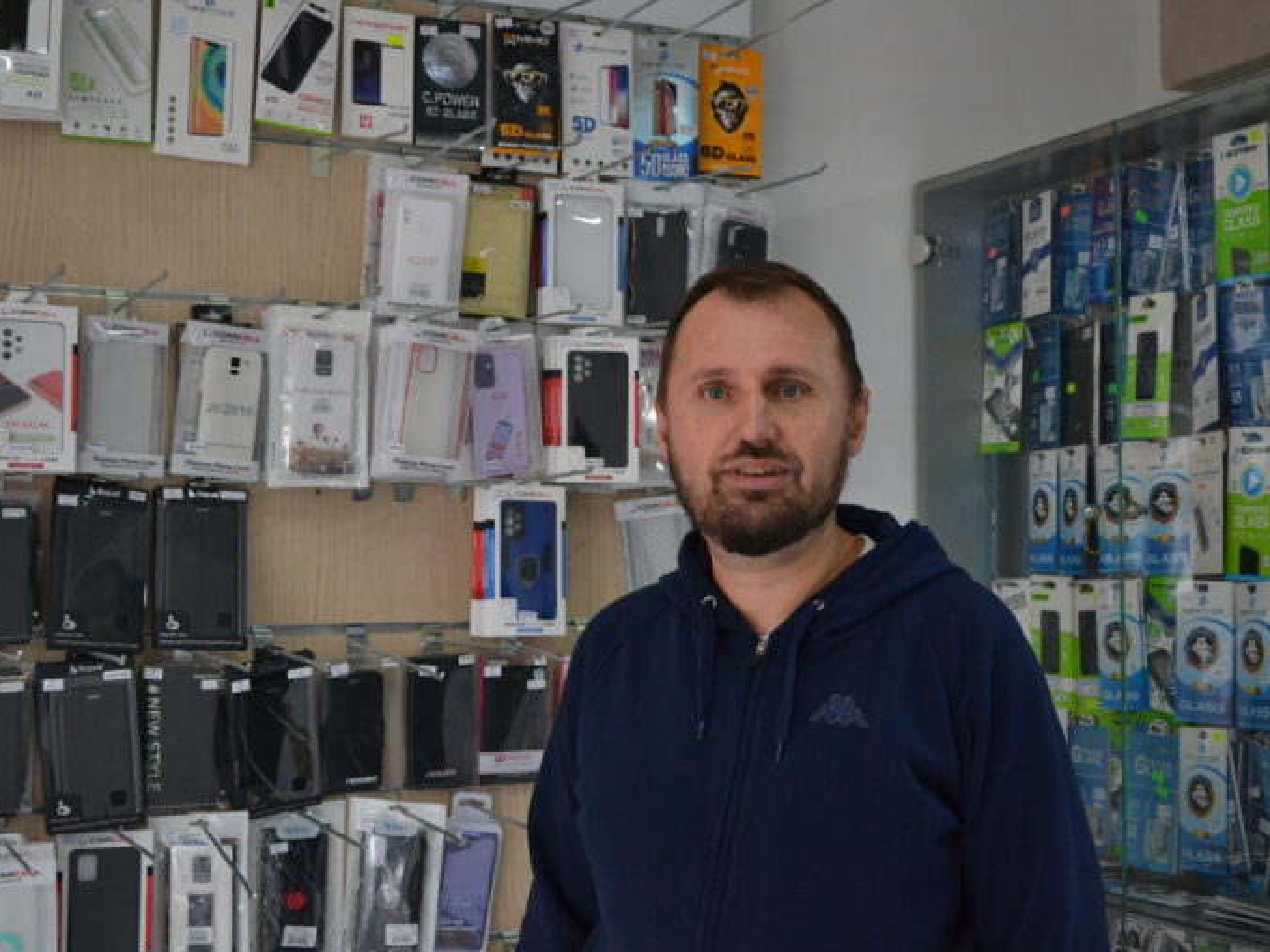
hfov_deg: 38.9
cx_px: 706
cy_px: 477
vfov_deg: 29.7
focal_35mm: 49
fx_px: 1798
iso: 1600
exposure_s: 1/200
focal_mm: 30
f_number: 4.2
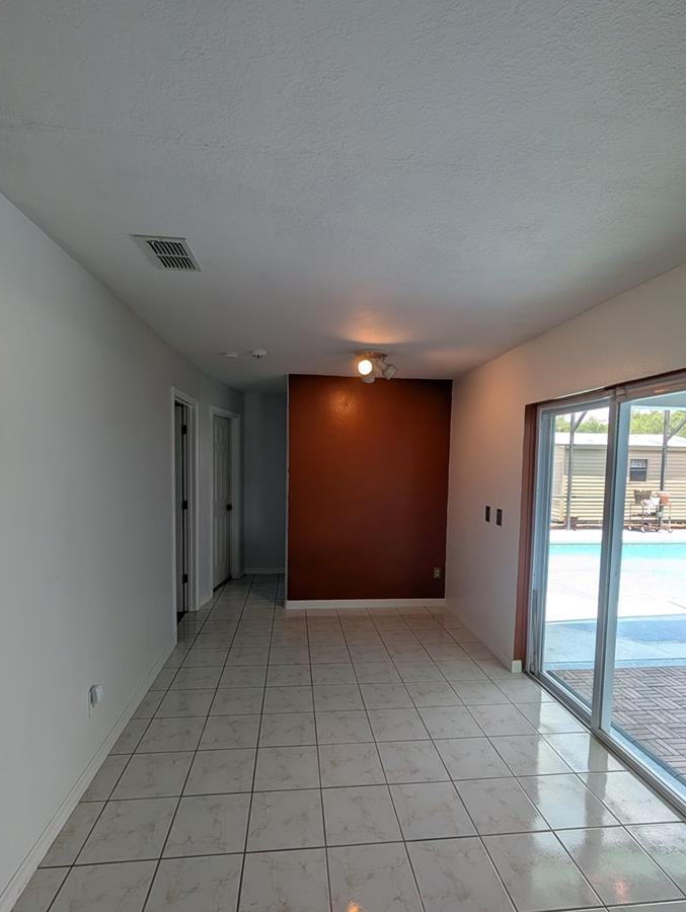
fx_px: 422
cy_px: 491
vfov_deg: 94.3
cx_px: 336
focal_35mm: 16
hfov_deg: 78.2
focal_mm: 2.02
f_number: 1.7
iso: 46
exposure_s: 1/169
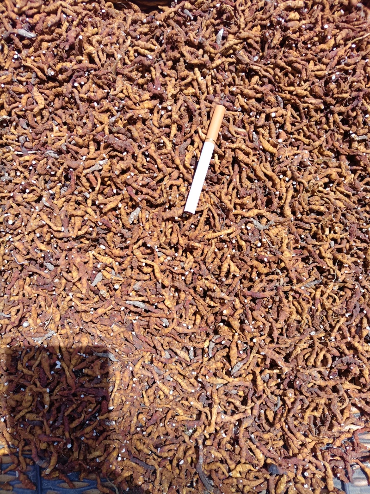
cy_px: 247
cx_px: 185
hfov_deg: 53.1
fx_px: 371
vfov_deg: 67.3
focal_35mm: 26
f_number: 1.8
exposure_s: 1/416
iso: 100
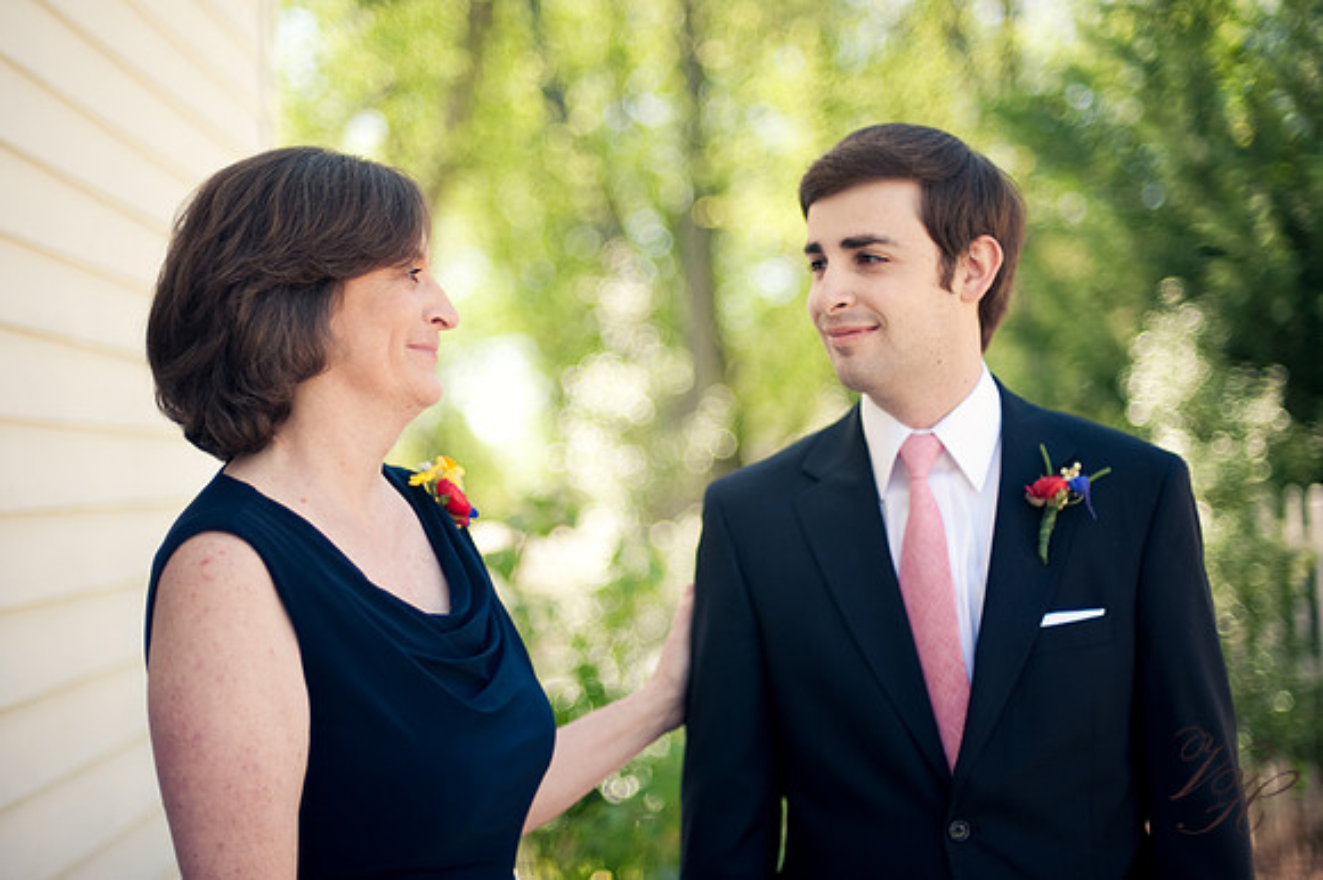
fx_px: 1836
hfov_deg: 39.6
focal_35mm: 50
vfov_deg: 27.0
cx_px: 662
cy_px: 440
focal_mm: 50
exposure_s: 1/1600
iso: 200
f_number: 1.4
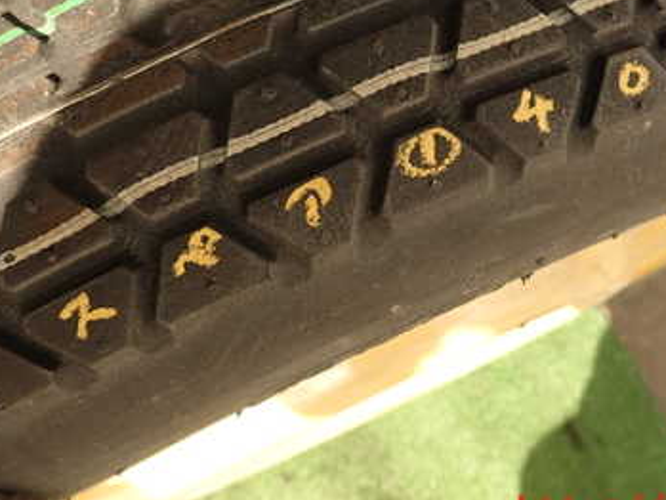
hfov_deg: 43.7
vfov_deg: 32.8
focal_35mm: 43
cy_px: 109
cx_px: 376
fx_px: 828
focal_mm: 4.5
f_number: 2.8
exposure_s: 1/500
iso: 100
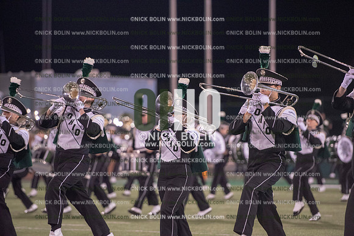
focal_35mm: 200
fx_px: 1967
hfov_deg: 10.3
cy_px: 118
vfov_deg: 6.9
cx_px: 177
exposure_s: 1/1250
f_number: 3.2
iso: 5000
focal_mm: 200
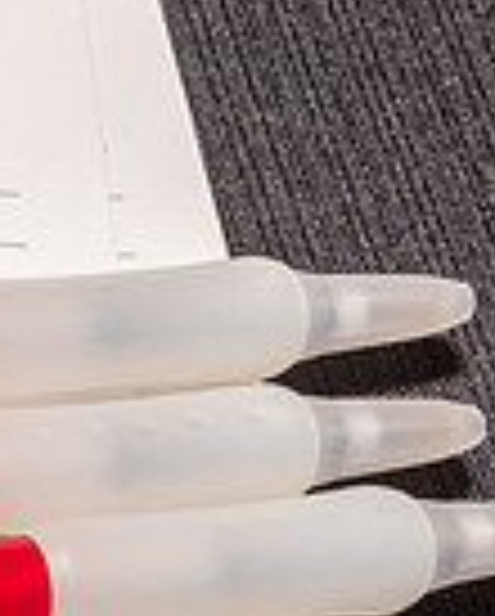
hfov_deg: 10.8
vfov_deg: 15.9
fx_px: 2174
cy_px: 555
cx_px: -734
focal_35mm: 119
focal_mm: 20
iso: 100
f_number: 8
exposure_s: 1/60
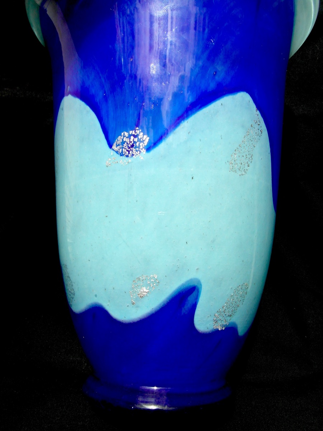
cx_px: 162
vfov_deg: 56.8
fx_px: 398
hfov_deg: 44.2
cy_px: 216
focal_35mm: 32
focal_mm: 5.3
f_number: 5.6
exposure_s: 1/500
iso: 80
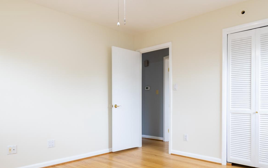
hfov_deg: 68.2
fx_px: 197
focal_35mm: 27
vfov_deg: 45.6
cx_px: 121
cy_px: 106
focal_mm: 10
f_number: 5.6
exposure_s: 1/20
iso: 100
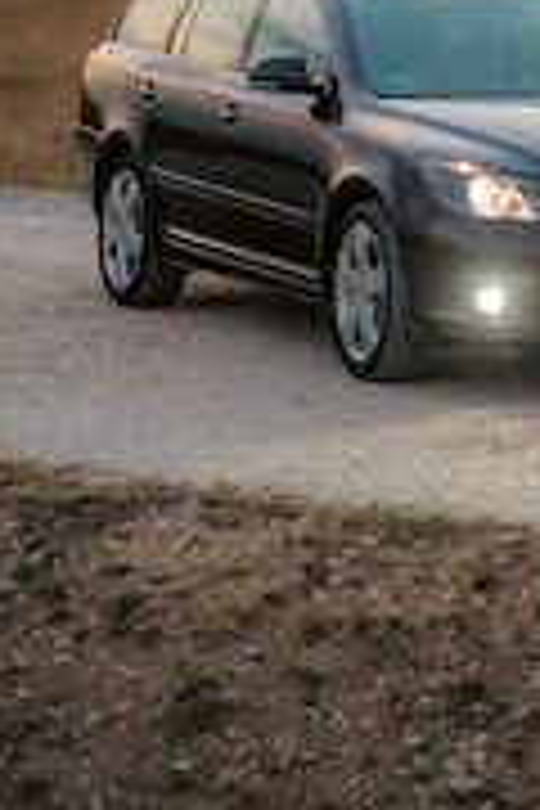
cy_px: -122
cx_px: 549
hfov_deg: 7.3
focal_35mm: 188
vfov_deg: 10.8
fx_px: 4230
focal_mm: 75
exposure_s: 1/200
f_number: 2.8
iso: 1000
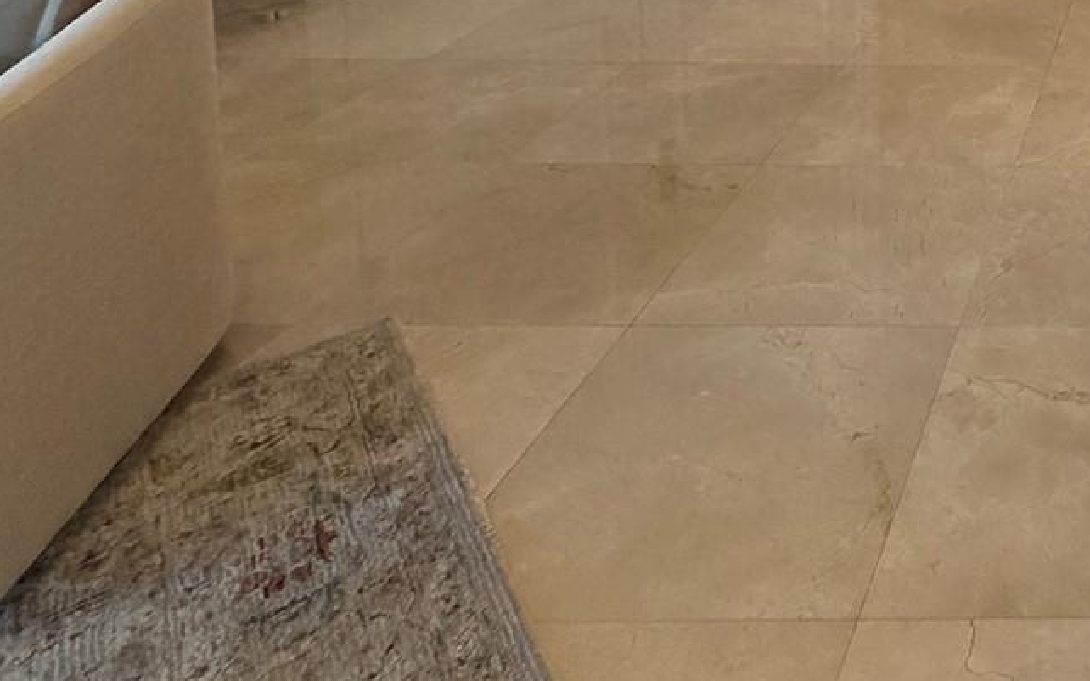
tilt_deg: -6.5
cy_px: -239
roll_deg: -1.1
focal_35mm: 37
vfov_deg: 27.7
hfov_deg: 40.6
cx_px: 1245
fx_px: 1099
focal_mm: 2.22
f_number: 2.2
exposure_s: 1/120
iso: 320
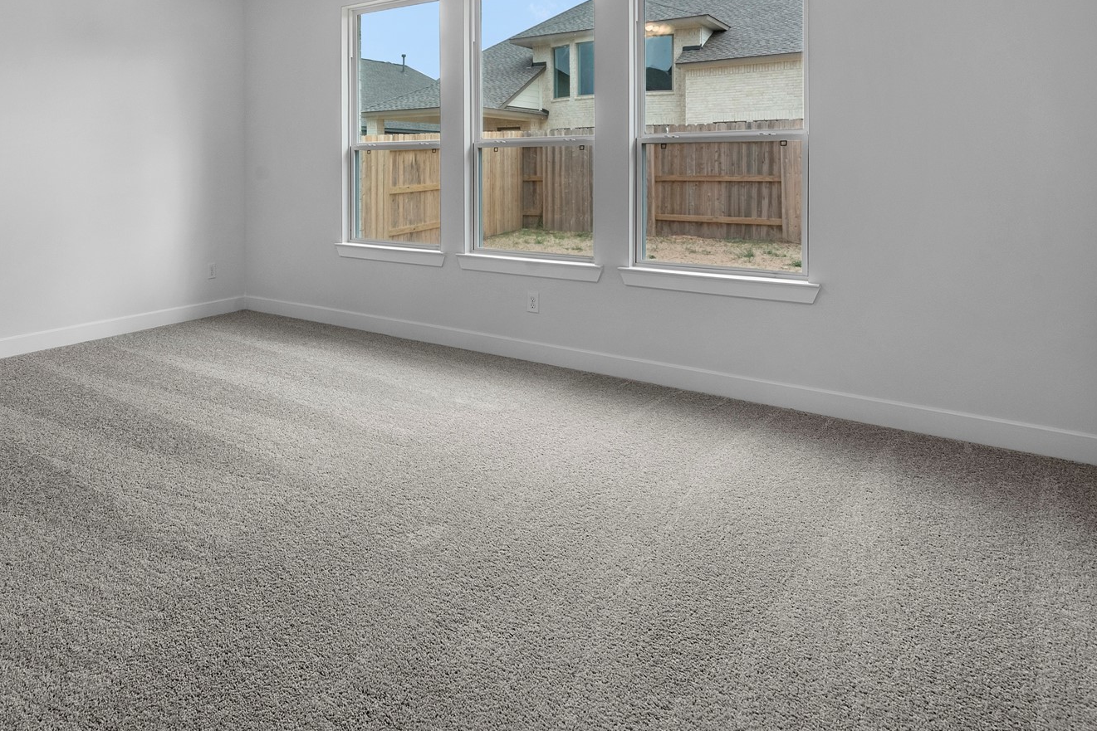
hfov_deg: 73.5
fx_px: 701
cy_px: 154
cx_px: 355
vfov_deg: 51.9
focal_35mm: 23
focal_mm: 14
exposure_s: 1/80
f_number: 9
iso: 250
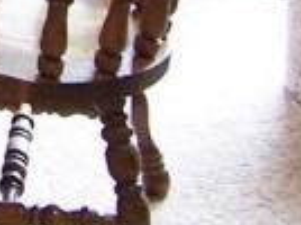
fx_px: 1528
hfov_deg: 10.5
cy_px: -240
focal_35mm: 176
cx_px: -268
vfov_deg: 8.0
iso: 125
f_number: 2.8
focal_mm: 3.8
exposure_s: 1/30
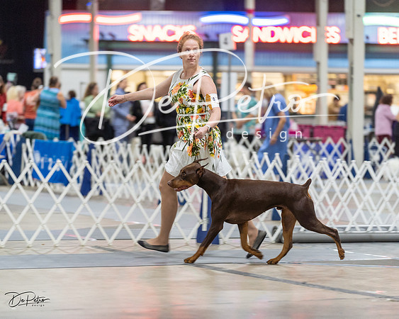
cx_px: 200
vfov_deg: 9.9
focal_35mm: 155
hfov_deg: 12.4
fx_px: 1835
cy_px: 160
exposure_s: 1/160
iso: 2000
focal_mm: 138
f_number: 2.8
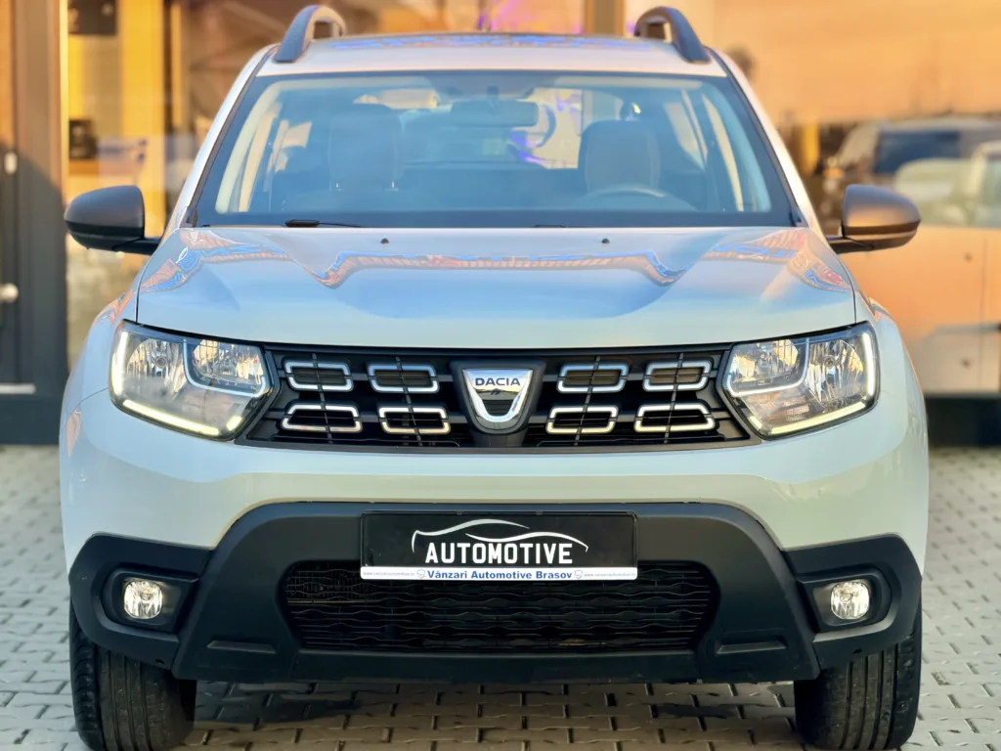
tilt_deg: -4.7
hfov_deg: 19.6
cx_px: 500
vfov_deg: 14.8
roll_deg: +0.4
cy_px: 376
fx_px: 2892
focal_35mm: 100
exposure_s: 1/109
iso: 80
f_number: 2.8
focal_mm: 16.89
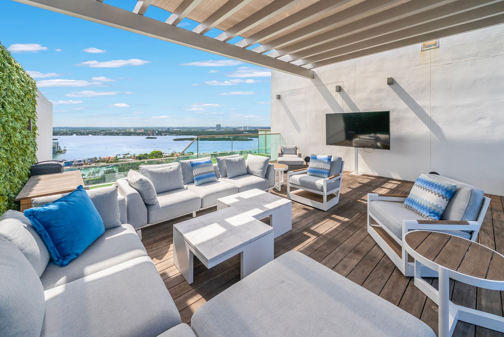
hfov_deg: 108.3
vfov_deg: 85.5
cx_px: 252
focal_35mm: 13
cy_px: 168
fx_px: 182
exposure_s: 1/1000
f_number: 8
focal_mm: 13
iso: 200
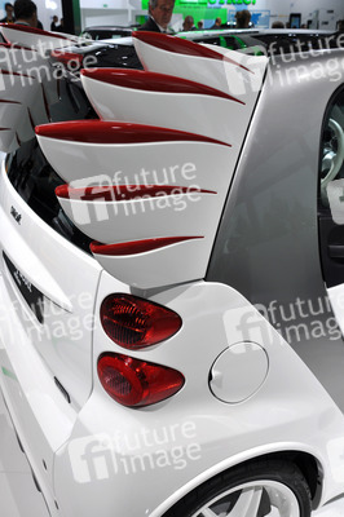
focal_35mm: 36
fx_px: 517
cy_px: 258
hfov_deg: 36.8
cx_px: 172
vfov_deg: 53.2
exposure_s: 1/200
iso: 200
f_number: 7.1
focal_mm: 24
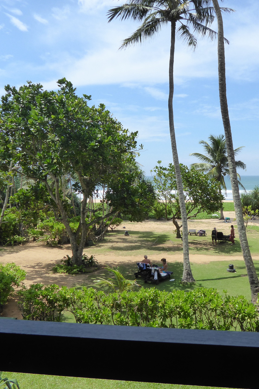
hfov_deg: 36.6
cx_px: 164
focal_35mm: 36
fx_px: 389
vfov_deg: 53.1
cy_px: 192
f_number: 4.5
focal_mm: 4.3
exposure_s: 1/640
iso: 200
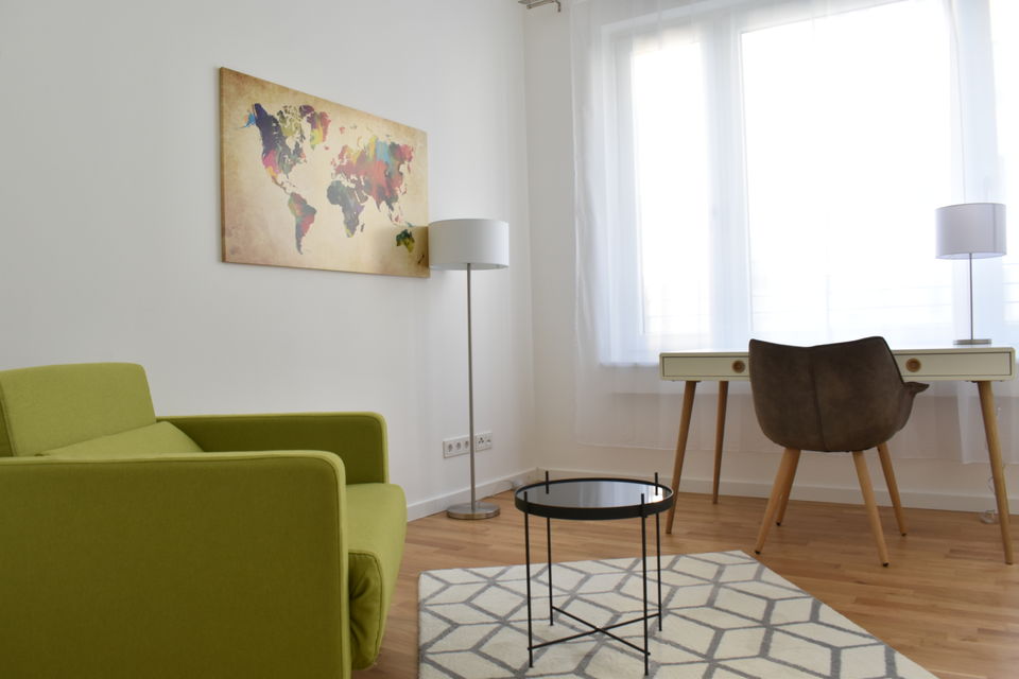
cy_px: 340
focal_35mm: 27
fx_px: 764
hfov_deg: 67.4
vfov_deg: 47.9
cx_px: 510
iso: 400
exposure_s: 1/8
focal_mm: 18
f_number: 10
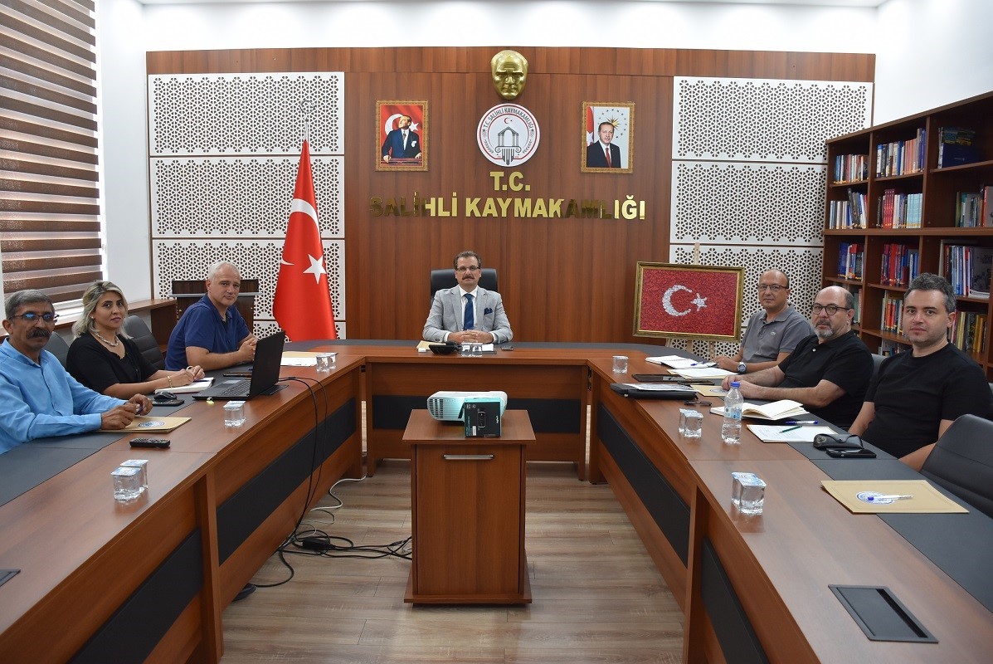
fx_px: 745
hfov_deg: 67.3
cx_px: 496
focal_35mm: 27
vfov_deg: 48.0
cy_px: 332
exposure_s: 1/80
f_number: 4.5
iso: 800
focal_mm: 18
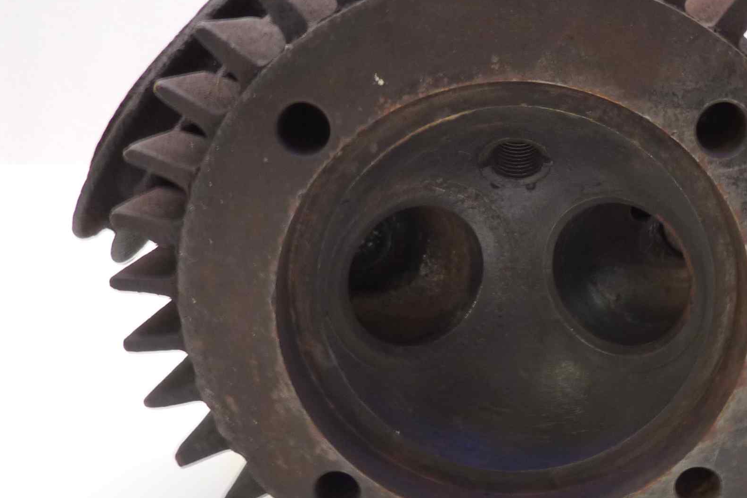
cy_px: 289
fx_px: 872
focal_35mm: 42
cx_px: 562
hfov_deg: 44.8
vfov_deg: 31.8
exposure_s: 1/8
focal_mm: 4.1
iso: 125
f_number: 3.3
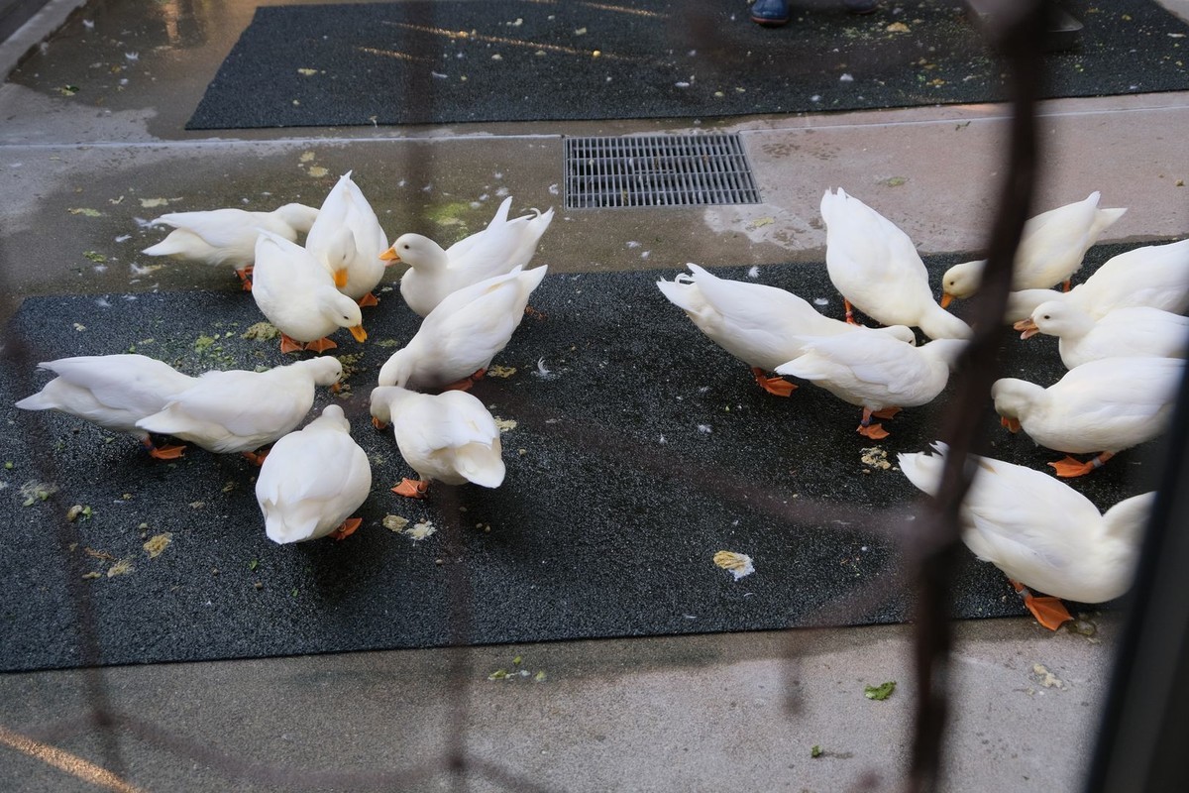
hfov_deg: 48.5
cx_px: 594
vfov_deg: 33.4
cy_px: 396
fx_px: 1321
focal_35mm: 40
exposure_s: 1/105
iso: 640
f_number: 4.2
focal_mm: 26.6
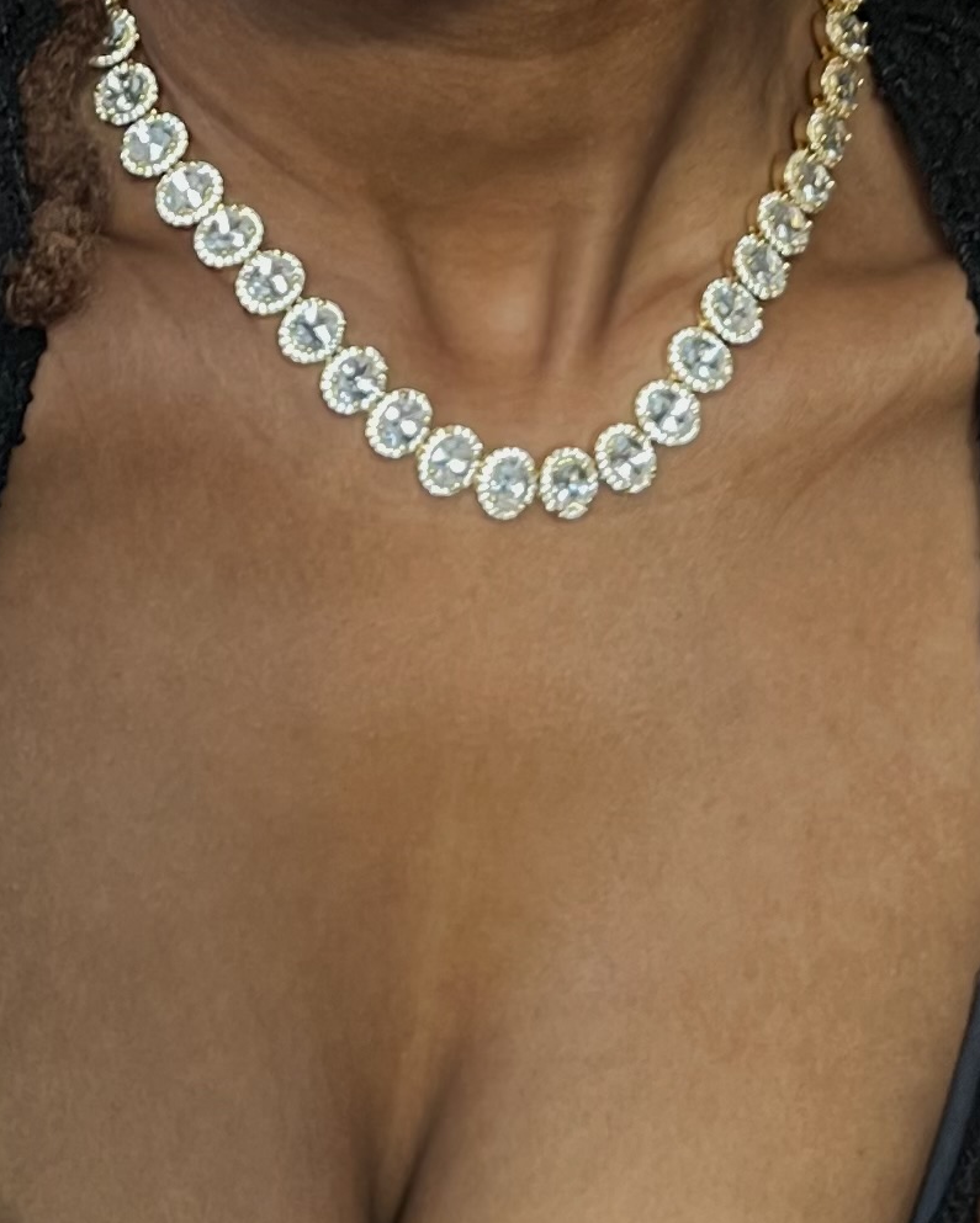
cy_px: -222
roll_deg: +1.4
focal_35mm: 103
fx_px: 3733
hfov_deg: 14.9
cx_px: 381
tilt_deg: -1.1
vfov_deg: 17.8
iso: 125
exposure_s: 1/60
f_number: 1.5
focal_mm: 5.7
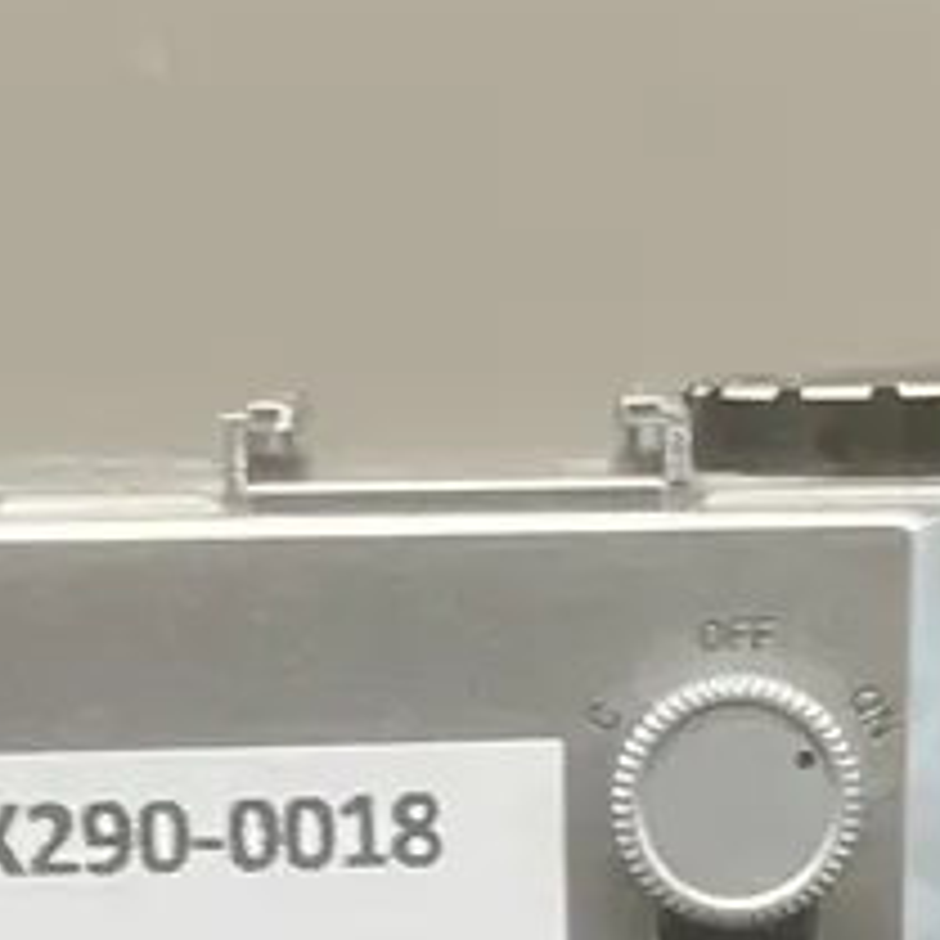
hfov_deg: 14.4
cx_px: 499
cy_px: 1453
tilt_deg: -16.8
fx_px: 3717
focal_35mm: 121
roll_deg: +1.8
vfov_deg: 13.5
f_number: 1.8
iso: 320
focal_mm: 3.99
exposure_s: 1/33
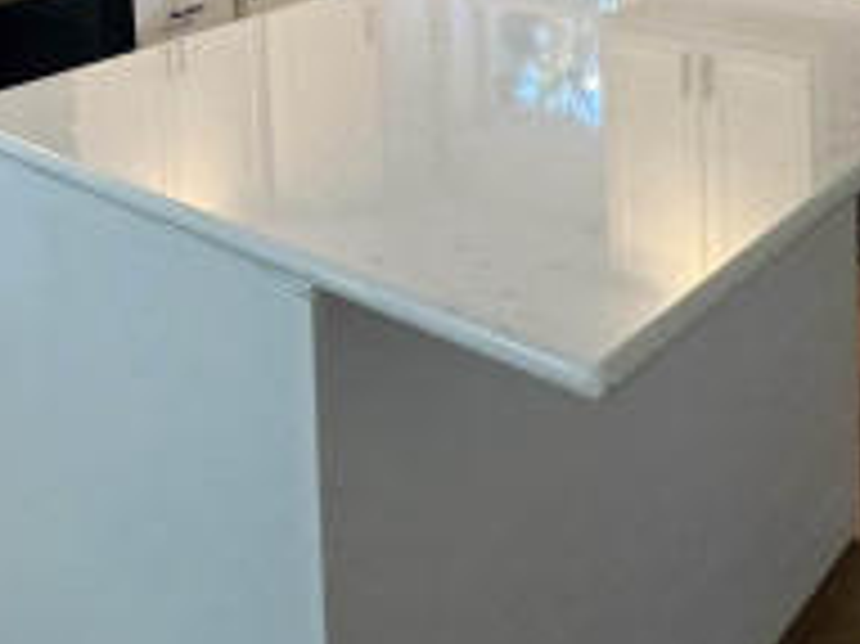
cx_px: 119
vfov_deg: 25.6
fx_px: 1217
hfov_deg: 36.9
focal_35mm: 49
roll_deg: +3.1
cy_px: -189
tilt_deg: -4.6
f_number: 2.2
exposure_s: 1/120
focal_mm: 2.22
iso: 125
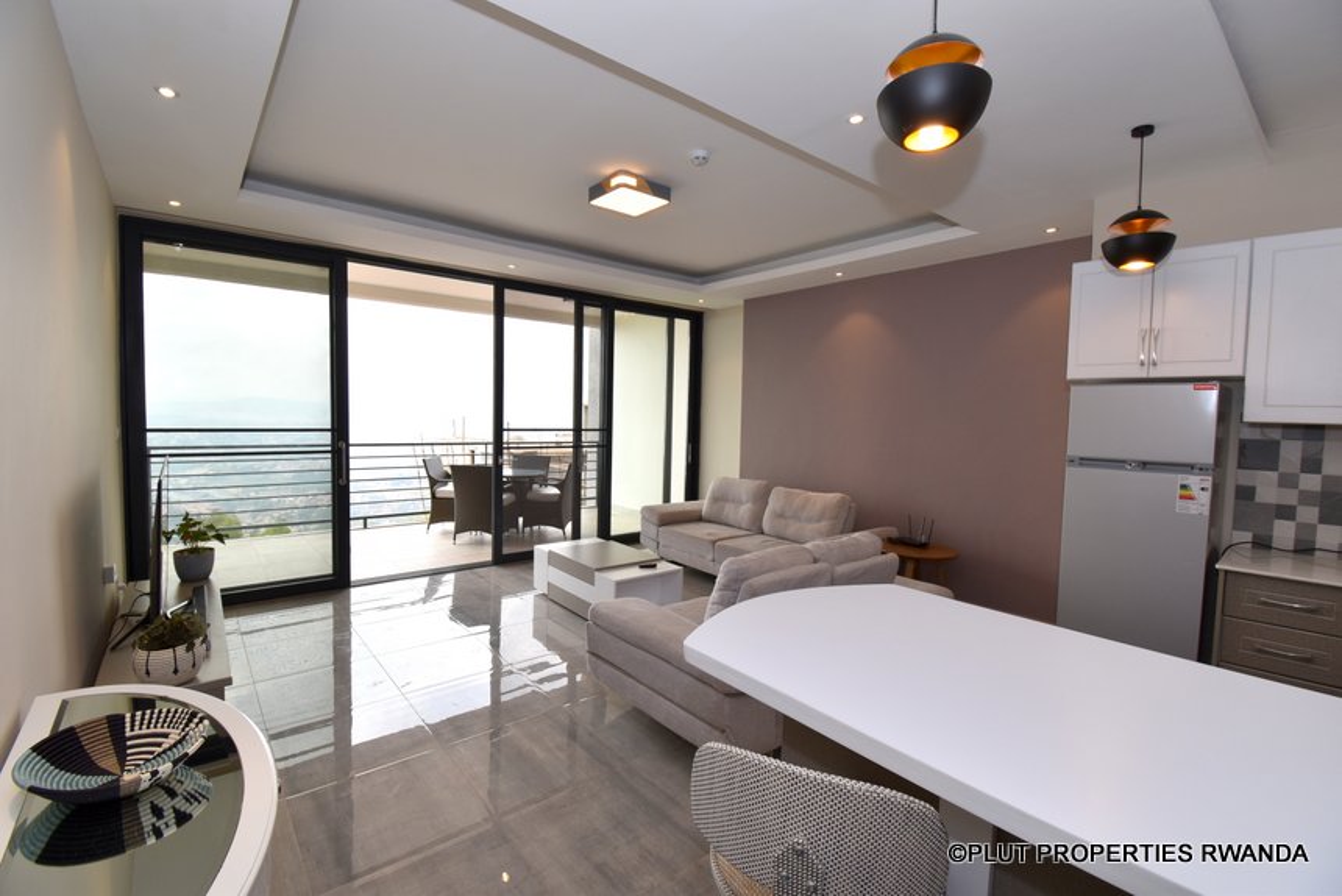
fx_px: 559
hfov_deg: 100.4
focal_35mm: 15
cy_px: 448
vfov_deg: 77.4
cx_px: 671
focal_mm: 10
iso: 160
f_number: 8
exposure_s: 1/40
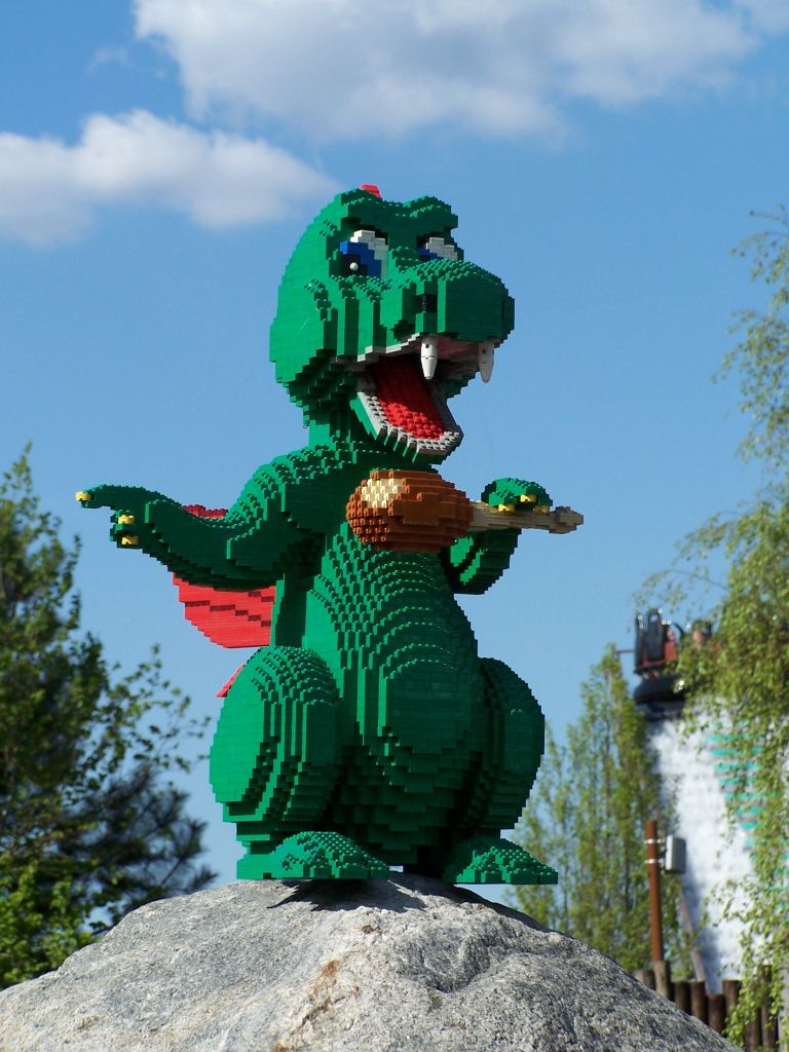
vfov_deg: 14.2
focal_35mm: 139
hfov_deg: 10.7
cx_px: 394
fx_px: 4224
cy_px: 526
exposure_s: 1/750
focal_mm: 23.1
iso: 80
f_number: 4.5
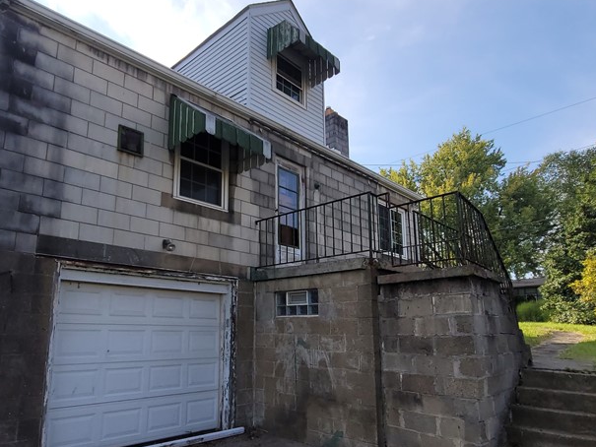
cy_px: 261
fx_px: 379
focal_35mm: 22
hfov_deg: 76.0
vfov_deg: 60.7
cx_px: 260
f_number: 2.2
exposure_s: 1/1123
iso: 64
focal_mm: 2.2
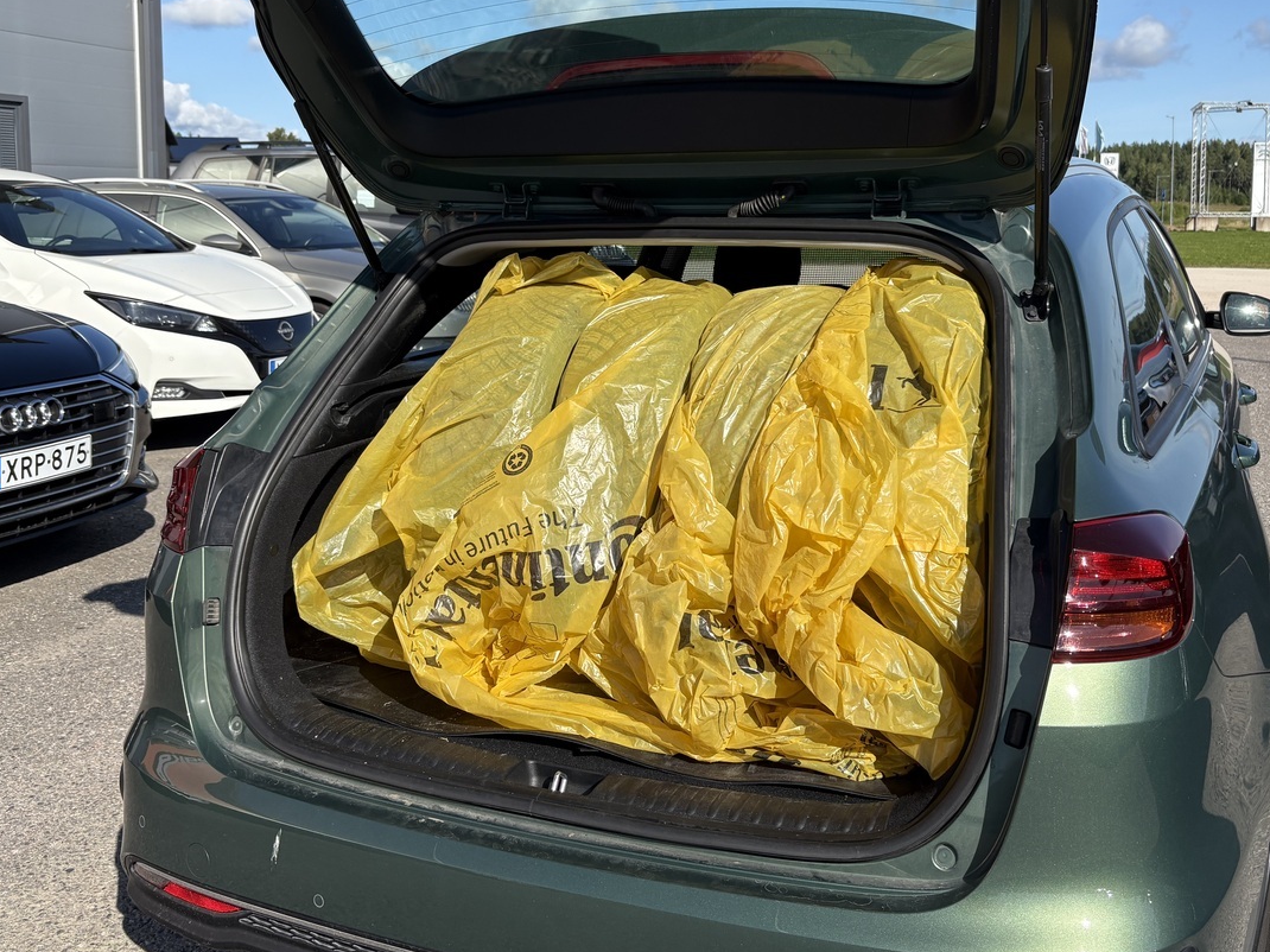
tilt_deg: -4.7
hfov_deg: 52.6
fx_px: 1284
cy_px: 324
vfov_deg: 40.2
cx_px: 663
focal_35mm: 35
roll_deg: -0.2
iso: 50
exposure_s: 1/3448
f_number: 1.6
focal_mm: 5.96
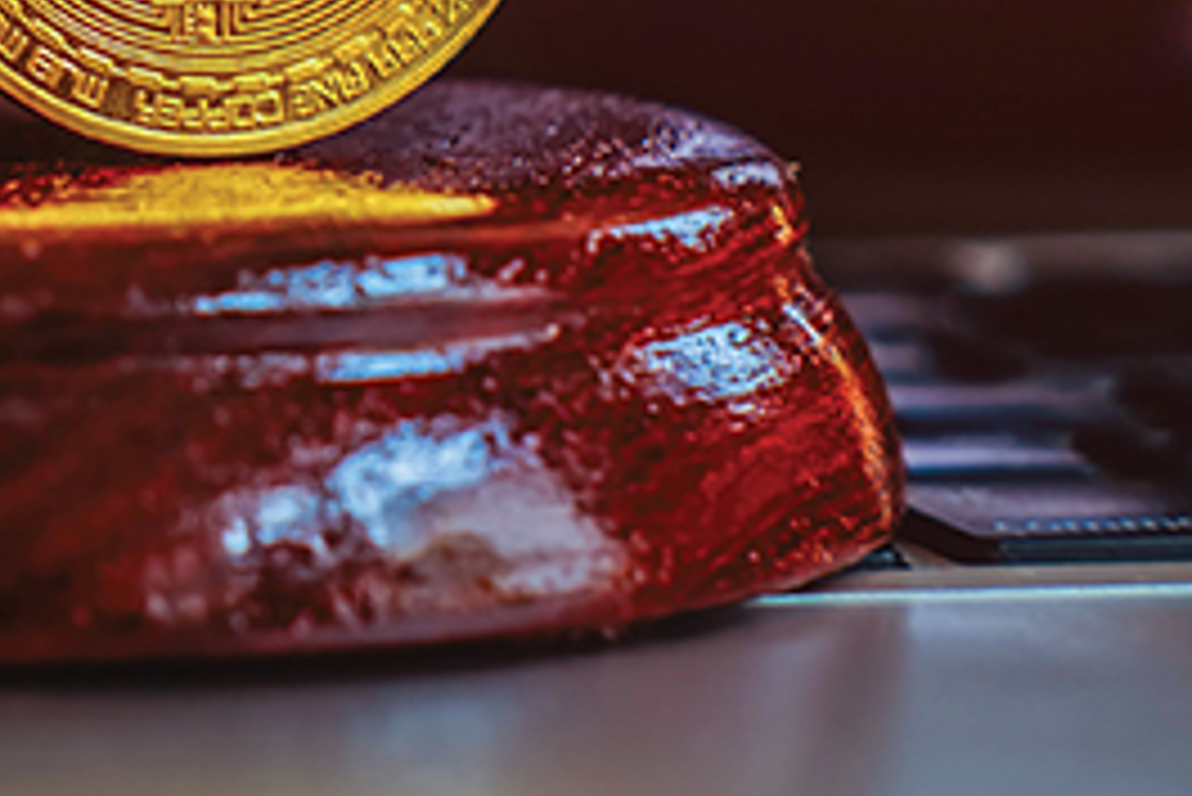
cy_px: -351
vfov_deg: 8.0
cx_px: -247
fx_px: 5565
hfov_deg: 12.0
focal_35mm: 168
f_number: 4
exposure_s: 1/125
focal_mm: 35
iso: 200
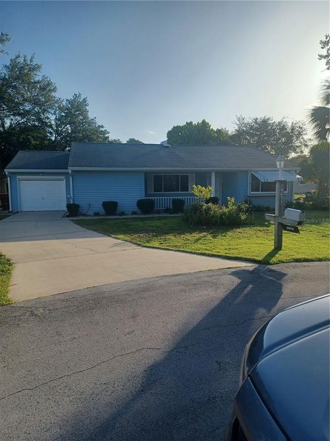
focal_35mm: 25
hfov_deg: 54.9
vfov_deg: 69.4
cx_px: 165
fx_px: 318
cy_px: 220
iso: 32
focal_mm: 4.6
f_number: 1.8
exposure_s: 1/554
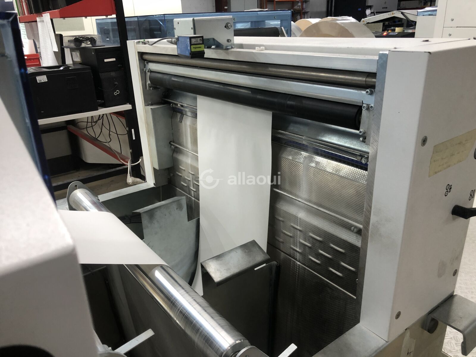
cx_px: 238
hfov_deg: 63.4
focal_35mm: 28
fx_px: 385
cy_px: 178
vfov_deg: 49.7
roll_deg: +2.9
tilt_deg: -22.5
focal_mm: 4
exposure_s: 1/25
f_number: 1.8
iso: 32
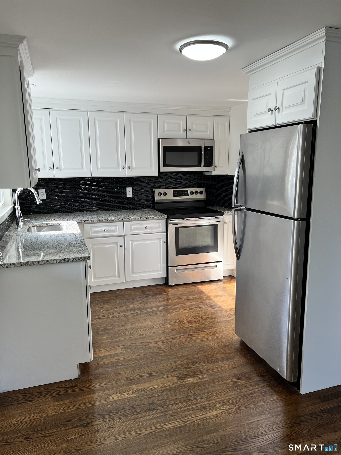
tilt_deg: -10.3
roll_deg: +0.3
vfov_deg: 67.3
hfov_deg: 53.1
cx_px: 170
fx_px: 341
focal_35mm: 26
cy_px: 228
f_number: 1.5
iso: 50
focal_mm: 5.7
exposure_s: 1/120
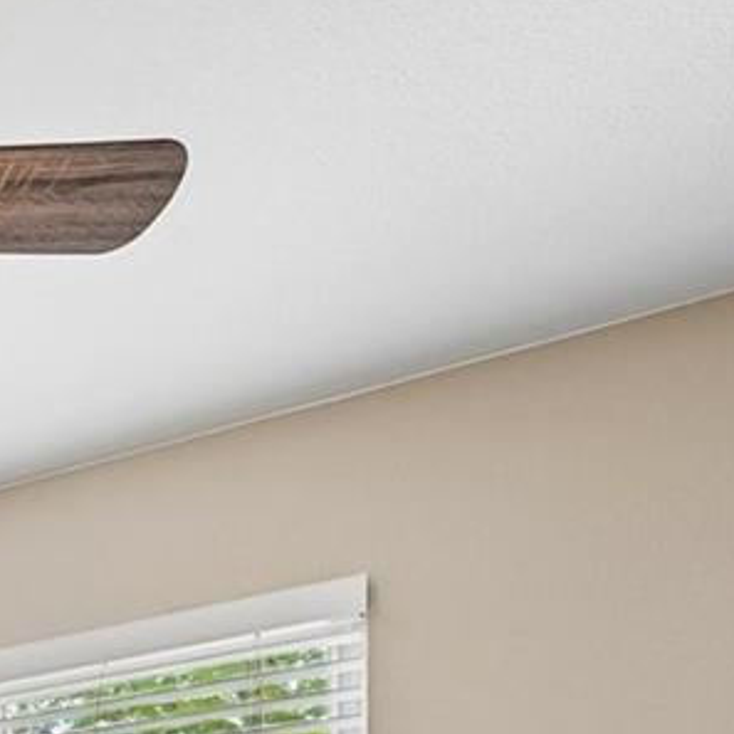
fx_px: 1535
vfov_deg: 20.6
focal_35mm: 64
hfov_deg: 16.5
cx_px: -895
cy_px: 1246
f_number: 8
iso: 400
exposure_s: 1/10
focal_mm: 14
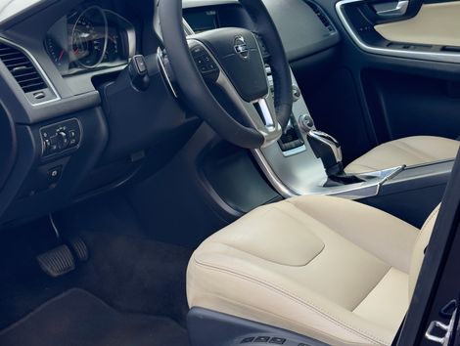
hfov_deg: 39.6
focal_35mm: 48
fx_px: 639
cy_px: 173
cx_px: 230
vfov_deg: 30.3
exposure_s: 1/278
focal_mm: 6.76
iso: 64
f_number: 1.78
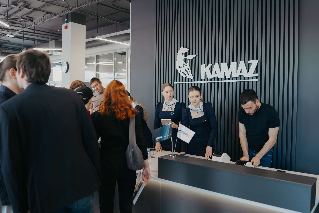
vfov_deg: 46.4
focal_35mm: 28
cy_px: 106
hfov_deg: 65.5
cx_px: 160
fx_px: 248
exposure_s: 1/125
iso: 160
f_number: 2.2
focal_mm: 28
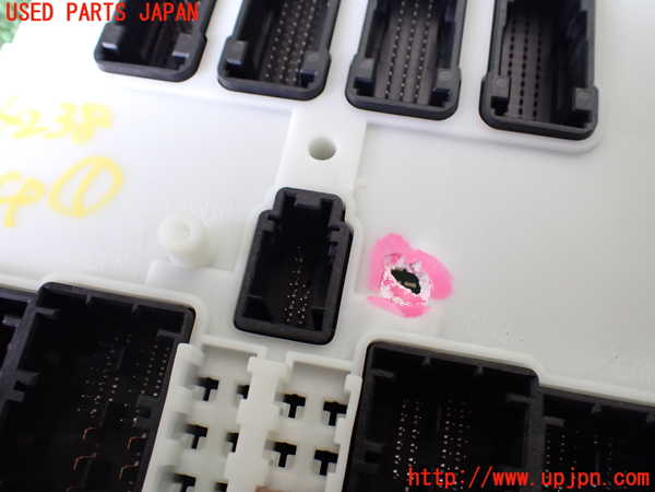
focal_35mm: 30
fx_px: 568
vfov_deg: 46.8
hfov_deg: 60.0
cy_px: 246
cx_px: 328
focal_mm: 5.4
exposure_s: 1/125
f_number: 2.3
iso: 250
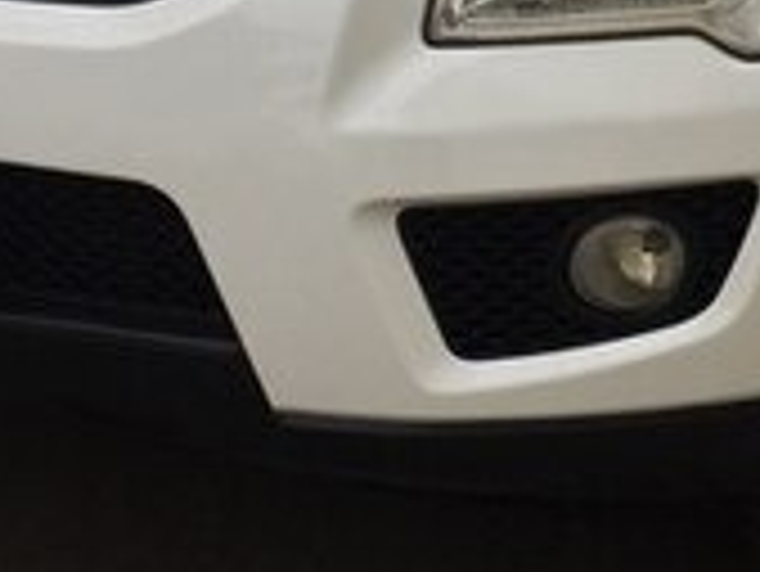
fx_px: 2483
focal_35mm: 113
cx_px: 522
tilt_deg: -10.9
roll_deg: -1.9
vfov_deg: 12.8
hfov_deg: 17.3
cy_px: -142
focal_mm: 4.15
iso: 32
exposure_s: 1/638
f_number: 2.2
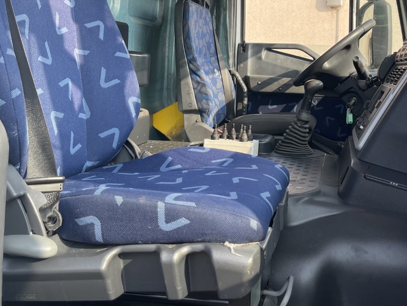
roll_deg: -1.5
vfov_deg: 34.3
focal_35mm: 41
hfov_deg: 45.1
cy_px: 70
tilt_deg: +1.3
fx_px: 482
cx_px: 272
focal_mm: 5.1
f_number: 1.6
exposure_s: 1/581
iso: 32
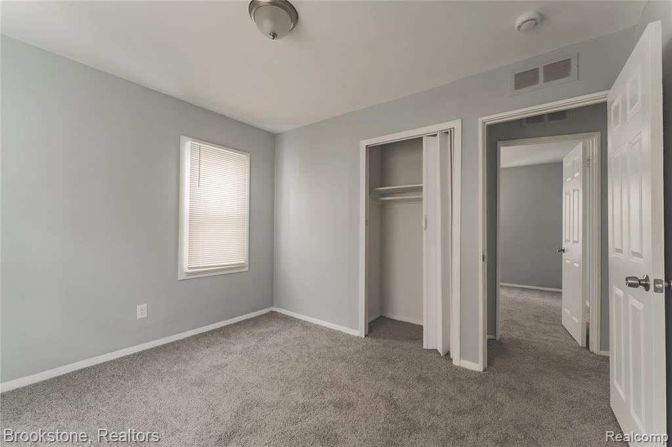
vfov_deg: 81.2
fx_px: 261
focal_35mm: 14
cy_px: 224
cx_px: 336
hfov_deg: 104.3
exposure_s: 1/5
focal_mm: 14
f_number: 18
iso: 250
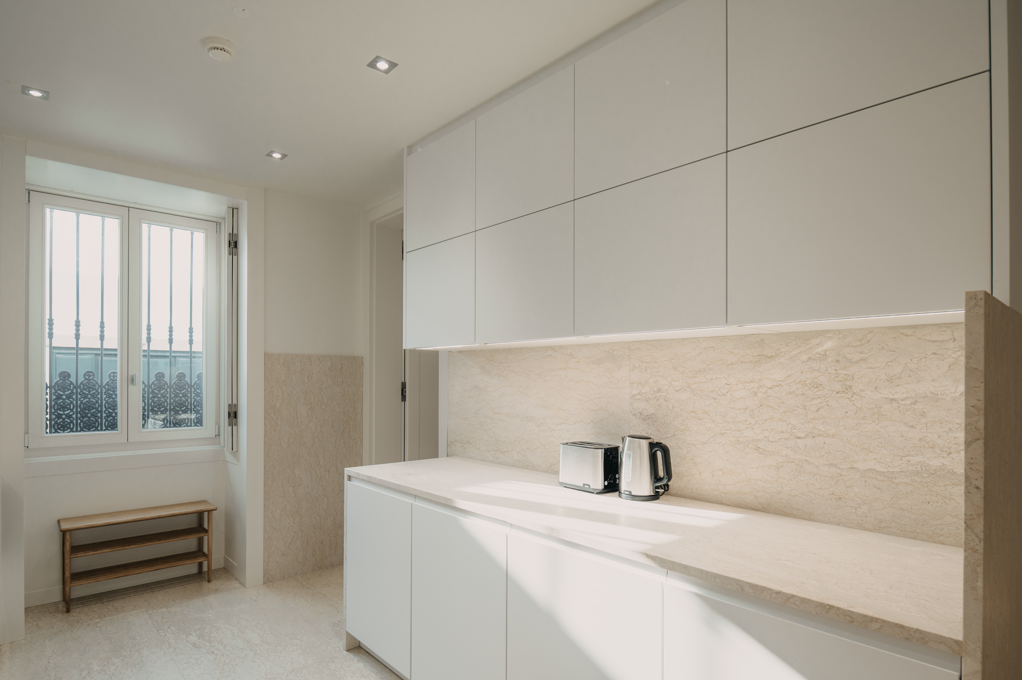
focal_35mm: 19
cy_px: 340
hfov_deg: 86.9
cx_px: 511
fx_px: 539
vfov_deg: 64.5
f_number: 8
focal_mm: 19
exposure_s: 1/40
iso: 200
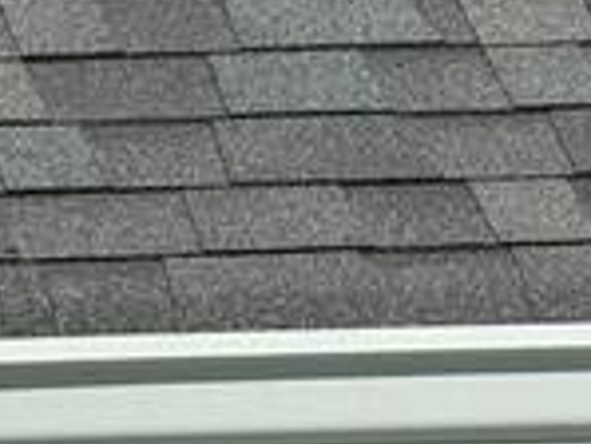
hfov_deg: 3.8
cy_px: -190
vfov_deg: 2.9
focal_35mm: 515
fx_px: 8800
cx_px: -95
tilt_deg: +10.1
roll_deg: +2.3
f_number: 2.8
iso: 50
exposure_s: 1/2611
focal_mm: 15.66
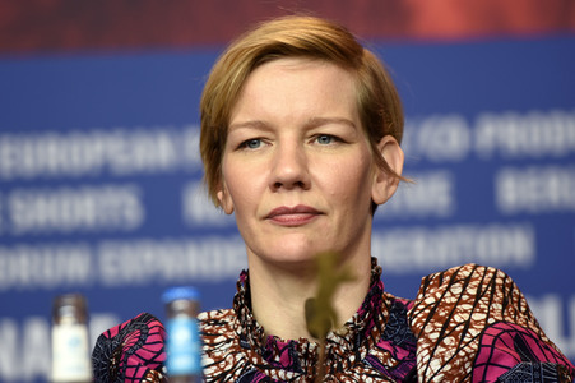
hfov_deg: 6.9
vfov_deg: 4.6
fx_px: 4788
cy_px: 192
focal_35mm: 300
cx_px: 288
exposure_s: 1/320
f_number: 2.8
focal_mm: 200
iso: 640
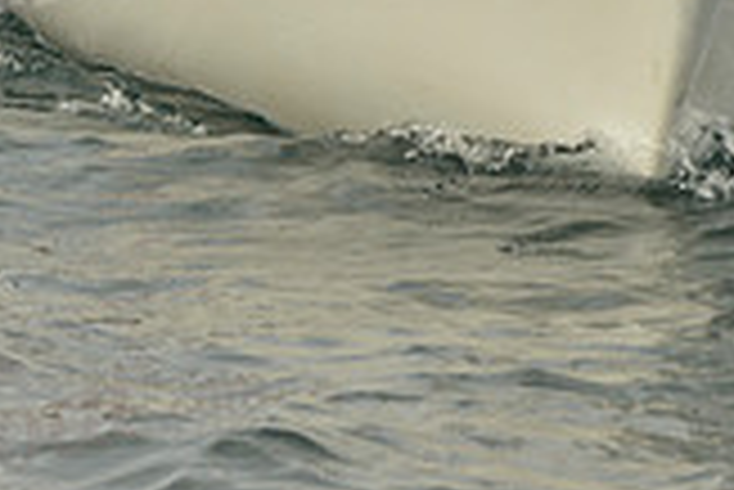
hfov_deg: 5.0
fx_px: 8408
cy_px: -303
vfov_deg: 3.3
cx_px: 504
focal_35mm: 412
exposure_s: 1/800
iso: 200
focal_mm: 116
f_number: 8
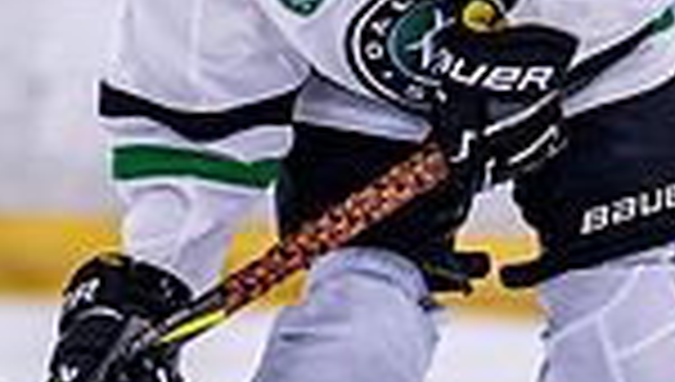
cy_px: 74
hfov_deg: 1.8
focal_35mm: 1199
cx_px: 360
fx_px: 21498
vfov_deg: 1.0
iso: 2500
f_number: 2.8
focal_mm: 200
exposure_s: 1/1250
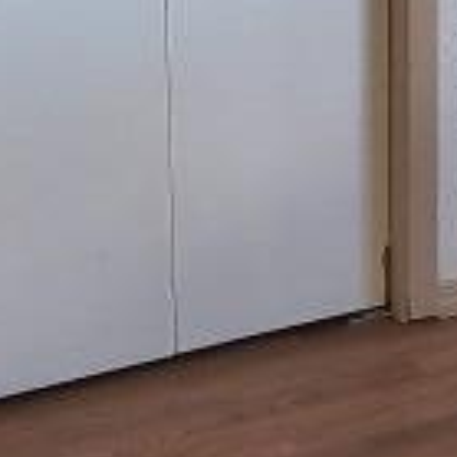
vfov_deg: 10.7
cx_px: 349
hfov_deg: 10.7
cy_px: 36
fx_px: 2435
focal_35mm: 163
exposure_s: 1/60
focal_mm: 4.68
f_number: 1.7
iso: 1257
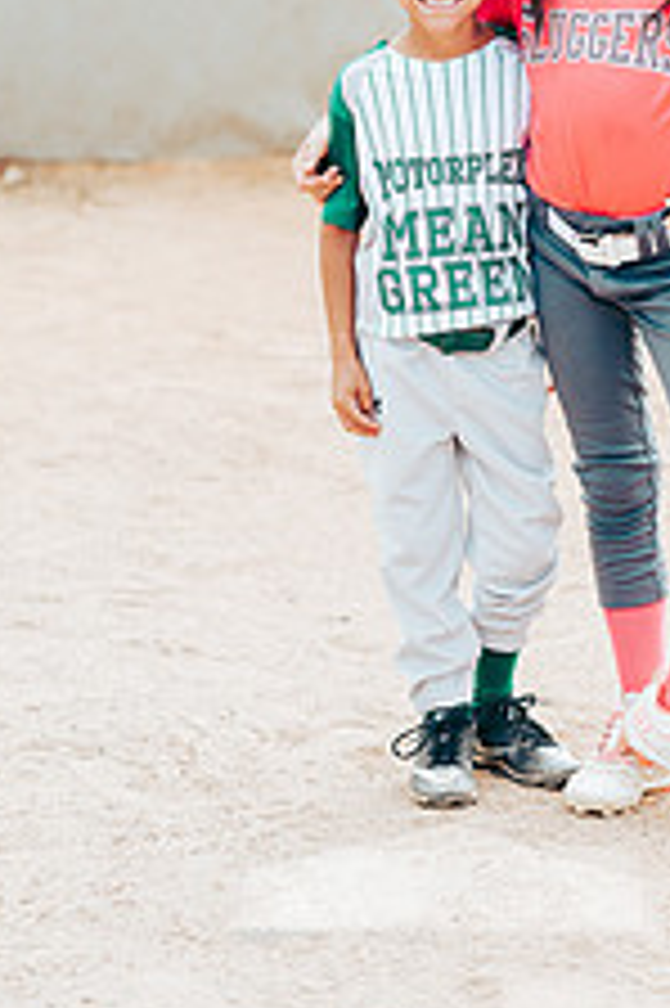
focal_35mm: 171
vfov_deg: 11.9
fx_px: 4781
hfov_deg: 8.0
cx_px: 571
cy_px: 104
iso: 160
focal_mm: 85
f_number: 2.8
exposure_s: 1/800
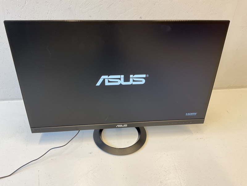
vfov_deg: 48.2
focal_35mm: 29
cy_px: 93
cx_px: 124
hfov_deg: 61.7
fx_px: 207
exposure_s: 1/50
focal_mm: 3
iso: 64
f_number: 1.8
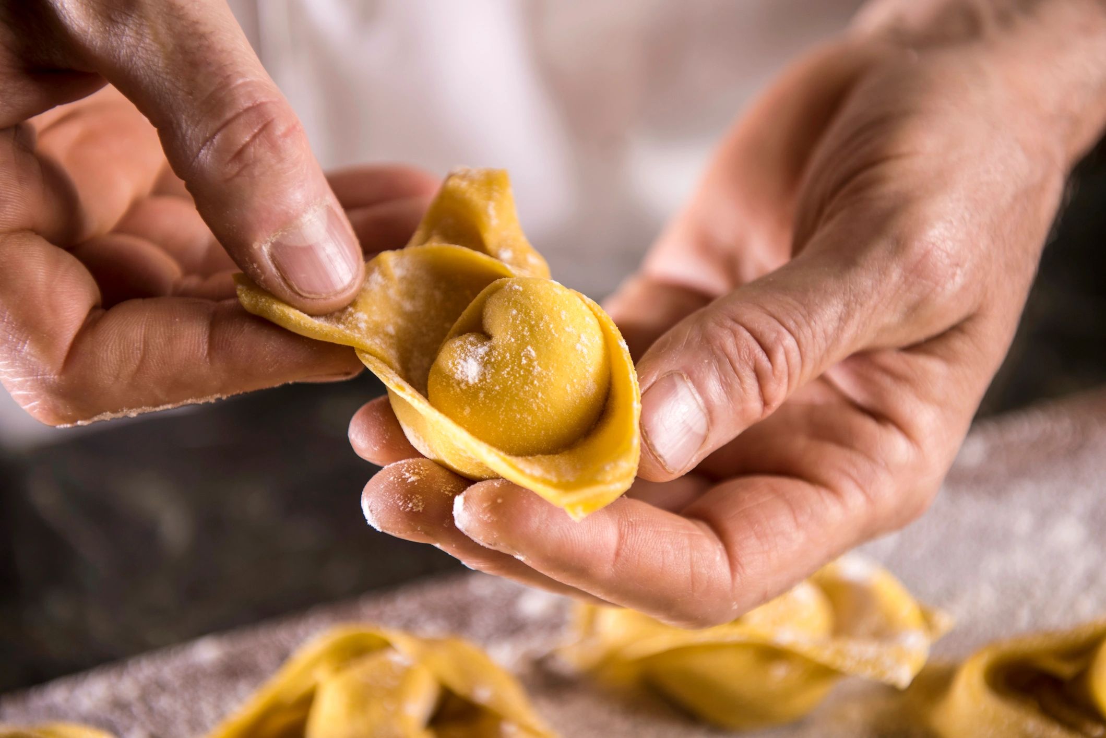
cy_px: 369
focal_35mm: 70
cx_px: 553
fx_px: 2151
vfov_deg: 19.5
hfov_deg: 28.8
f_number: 3.5
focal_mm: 70
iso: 200
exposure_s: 1/125
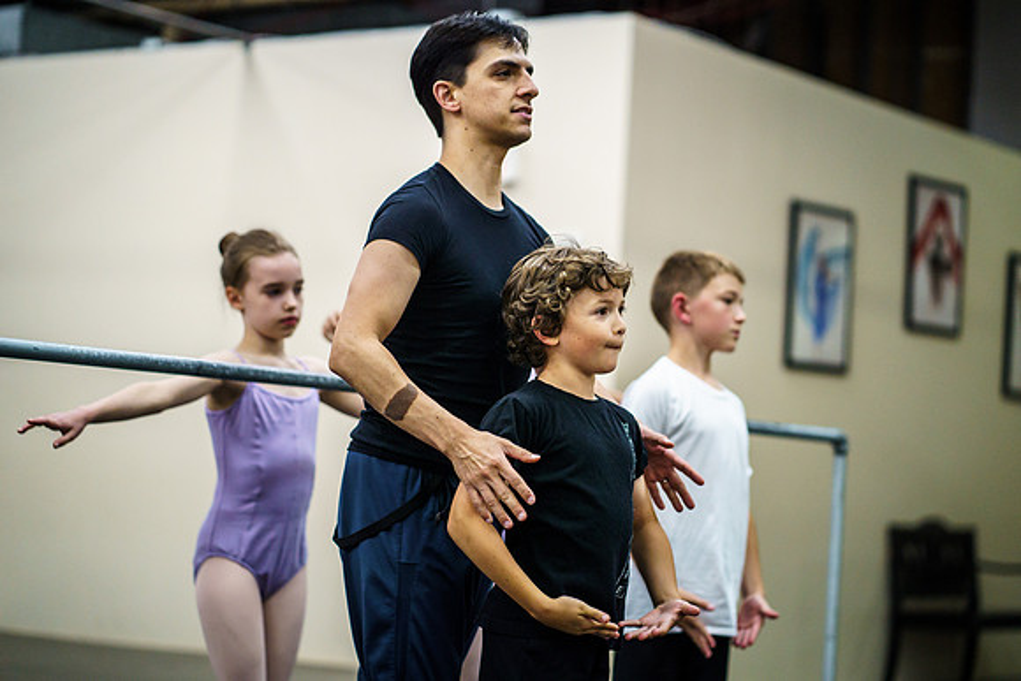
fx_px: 2529
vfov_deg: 15.3
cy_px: 357
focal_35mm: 89
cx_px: 535
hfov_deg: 22.8
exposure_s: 1/1000
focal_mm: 85
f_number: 2.2
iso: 2500
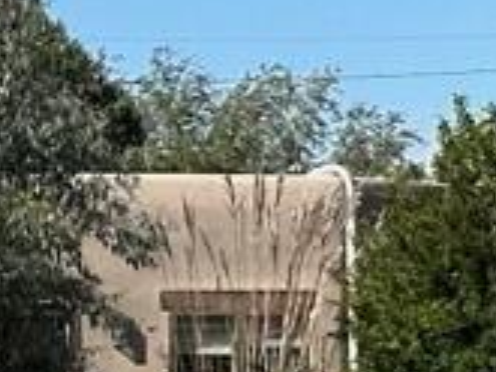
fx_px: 5348
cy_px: 1182
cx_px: 610
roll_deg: +0.6
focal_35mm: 373
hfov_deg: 5.3
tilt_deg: -8.0
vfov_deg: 3.9
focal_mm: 6.86
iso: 64
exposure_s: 1/4785
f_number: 1.78
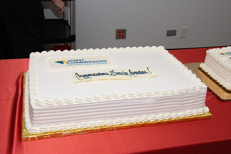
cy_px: 77
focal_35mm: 45
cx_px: 116
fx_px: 289
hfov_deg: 43.6
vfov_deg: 29.9
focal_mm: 30
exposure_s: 1/160
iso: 5000
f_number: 16
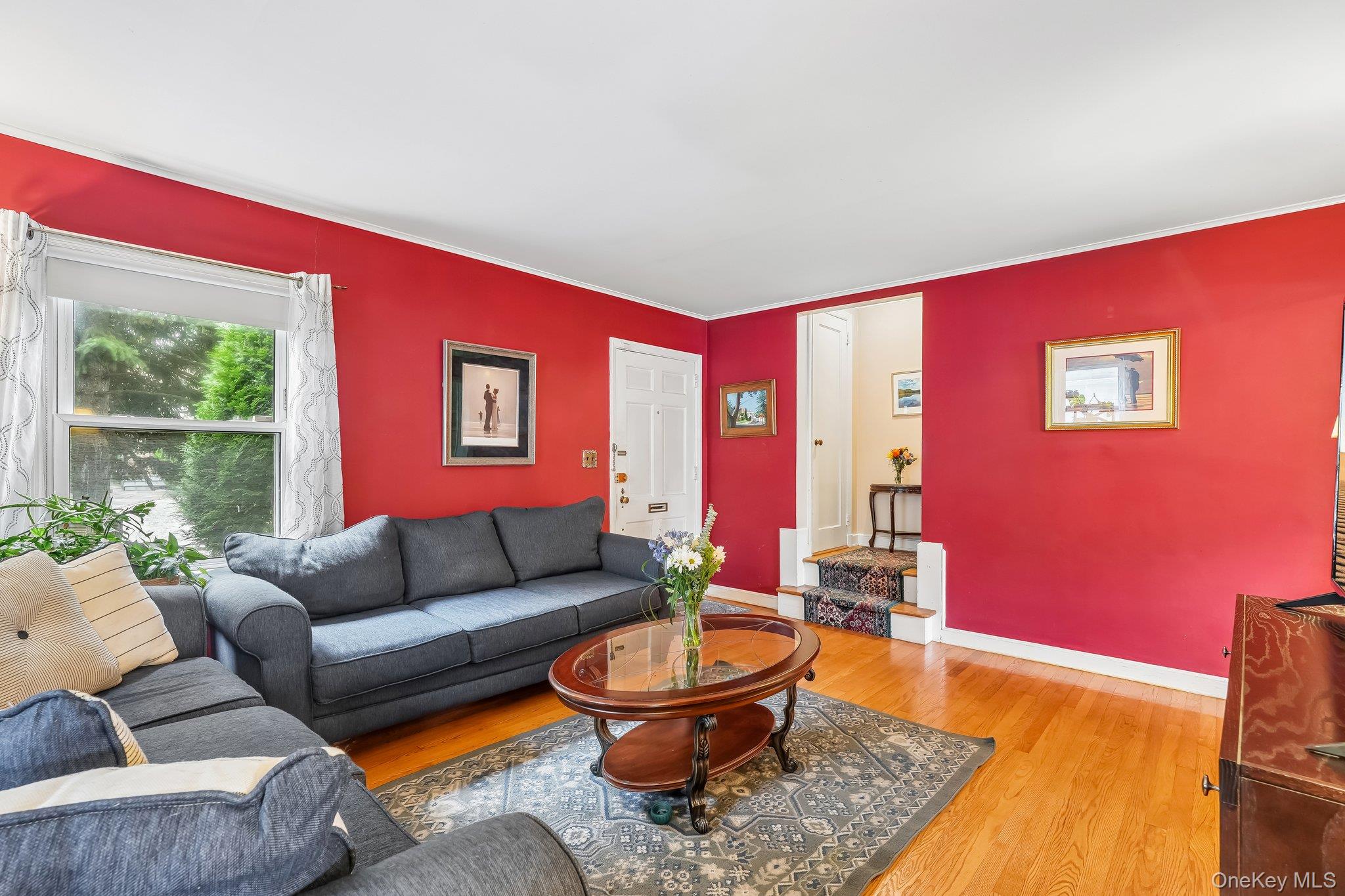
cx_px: 672
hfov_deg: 95.0
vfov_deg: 72.0
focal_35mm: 16
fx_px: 616
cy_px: 448
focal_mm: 16.5
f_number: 8
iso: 400
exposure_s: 1/2
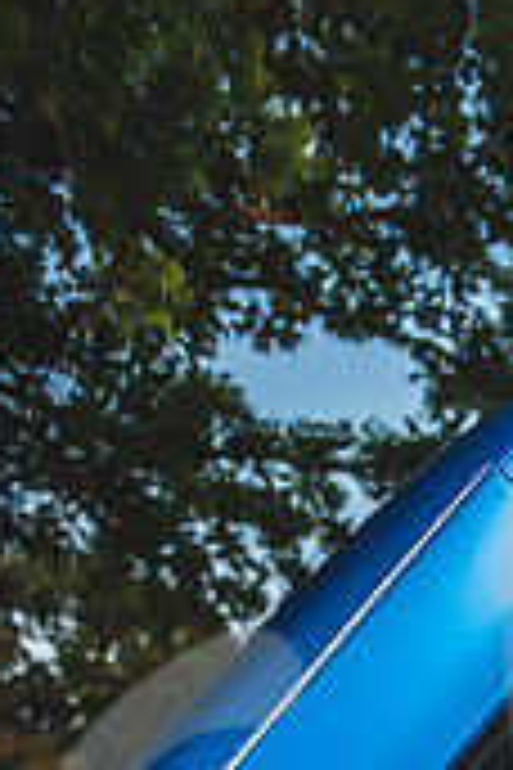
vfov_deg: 24.9
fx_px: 1518
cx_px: 652
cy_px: 991
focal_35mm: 71
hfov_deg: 18.0
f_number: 2.8
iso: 100
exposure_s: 1/500
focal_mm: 27
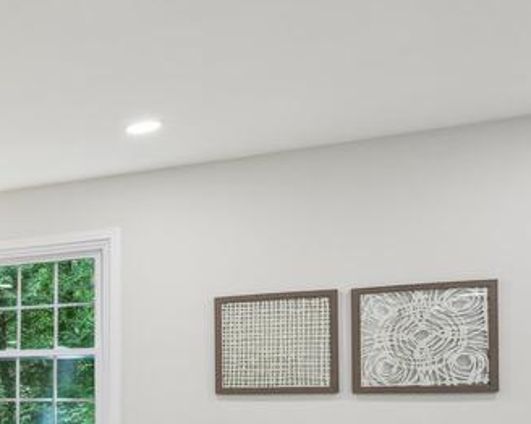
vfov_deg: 31.4
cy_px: 407
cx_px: -264
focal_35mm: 45
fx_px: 705
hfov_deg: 27.9
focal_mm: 15.3
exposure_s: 1/15
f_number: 7.1
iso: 160
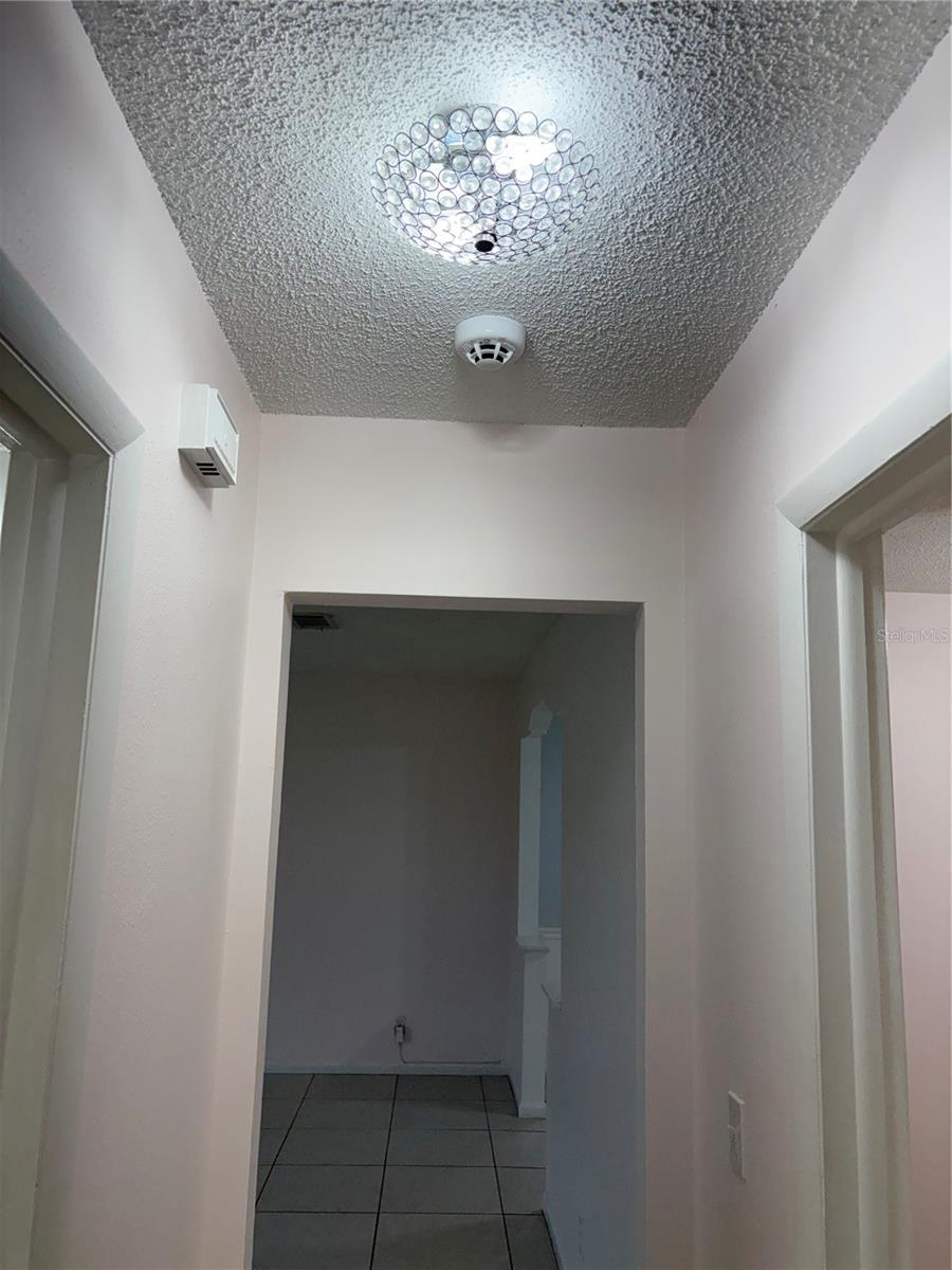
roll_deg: -1.4
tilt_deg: +9.1
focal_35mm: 26
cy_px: 635
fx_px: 953
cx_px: 476
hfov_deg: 53.1
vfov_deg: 67.3
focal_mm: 5.96
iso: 125
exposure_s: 1/199
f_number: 1.6
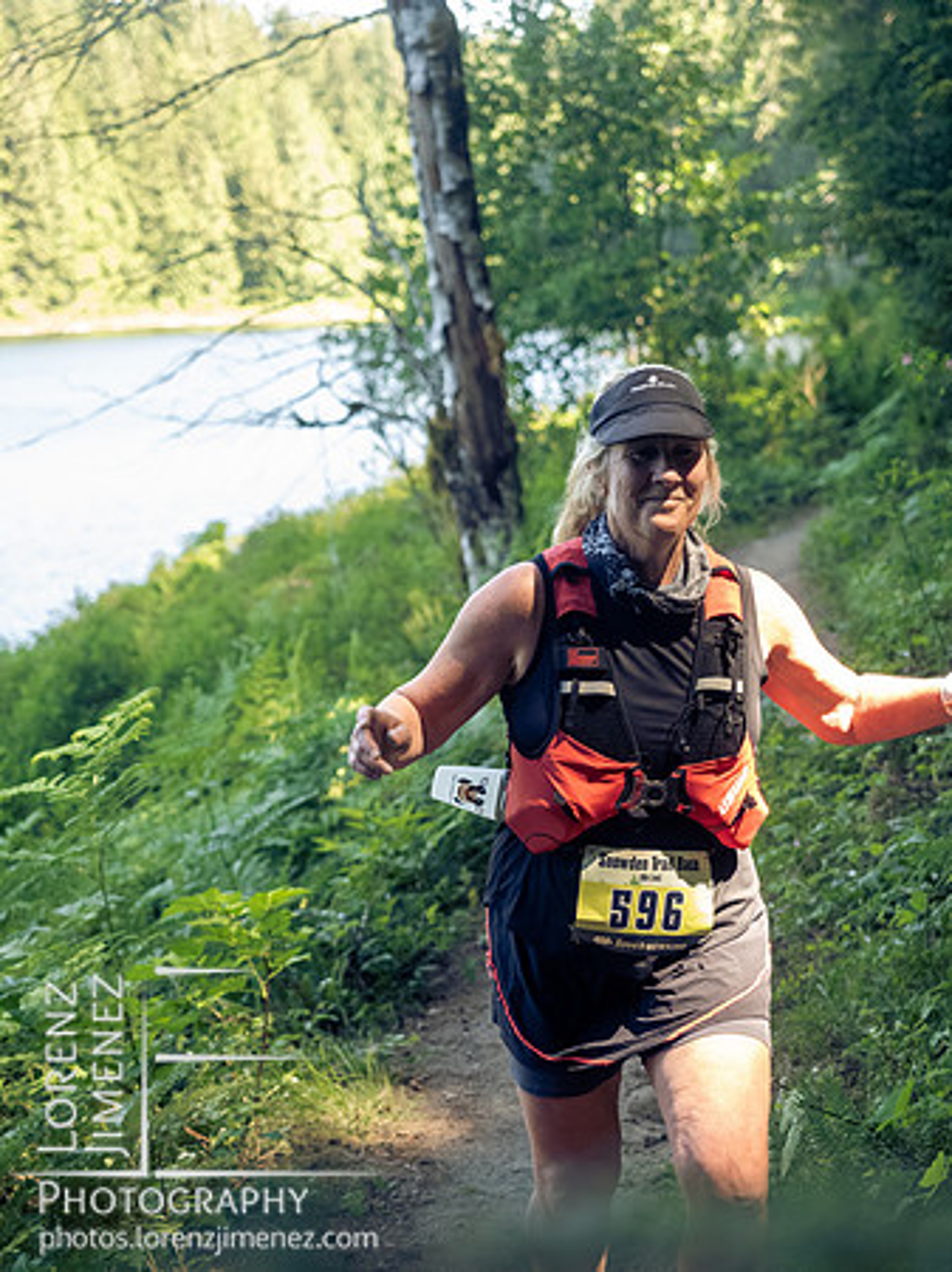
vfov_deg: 24.4
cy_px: 636
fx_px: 2936
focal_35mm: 80
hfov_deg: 18.4
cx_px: 476
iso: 2500
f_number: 2.8
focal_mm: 40
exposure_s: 1/1000
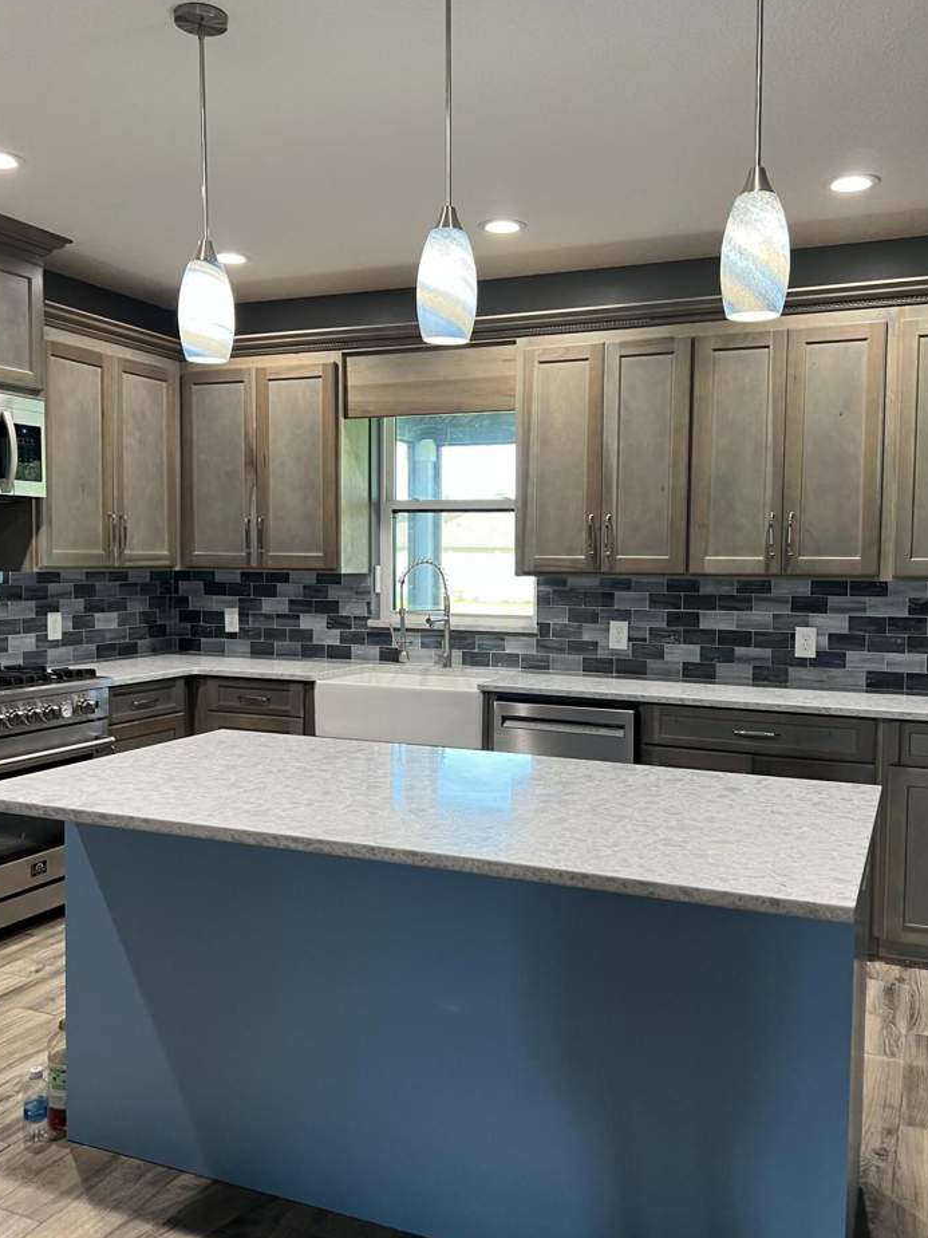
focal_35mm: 30
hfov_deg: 46.8
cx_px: 497
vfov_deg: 60.0
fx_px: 1072
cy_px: 614
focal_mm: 5.7
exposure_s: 1/60
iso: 100
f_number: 1.5
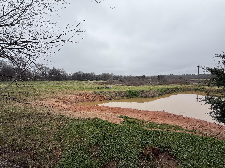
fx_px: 91
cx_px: 112
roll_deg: +2.5
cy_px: 84
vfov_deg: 85.7
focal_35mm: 14
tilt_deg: -1.7
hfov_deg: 102.1
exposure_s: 1/1795
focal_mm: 2.22
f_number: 2.2
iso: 50
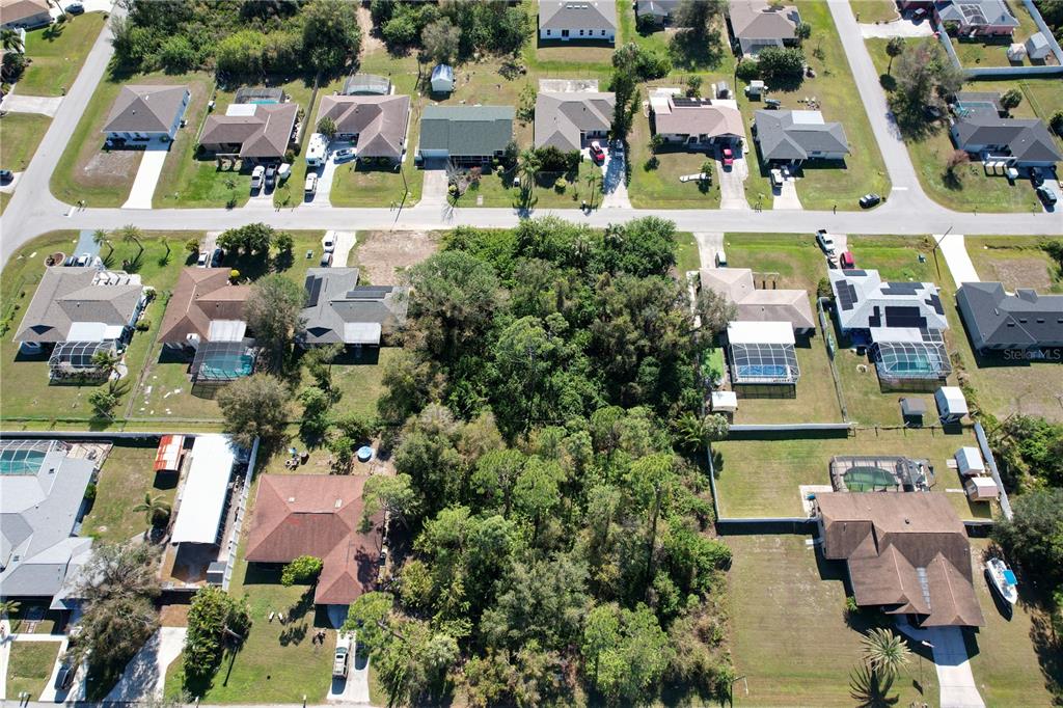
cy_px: 354
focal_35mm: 22
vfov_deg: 57.2
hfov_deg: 78.6
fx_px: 649
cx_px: 532
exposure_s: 1/1000
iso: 100
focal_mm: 8.38
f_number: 2.8
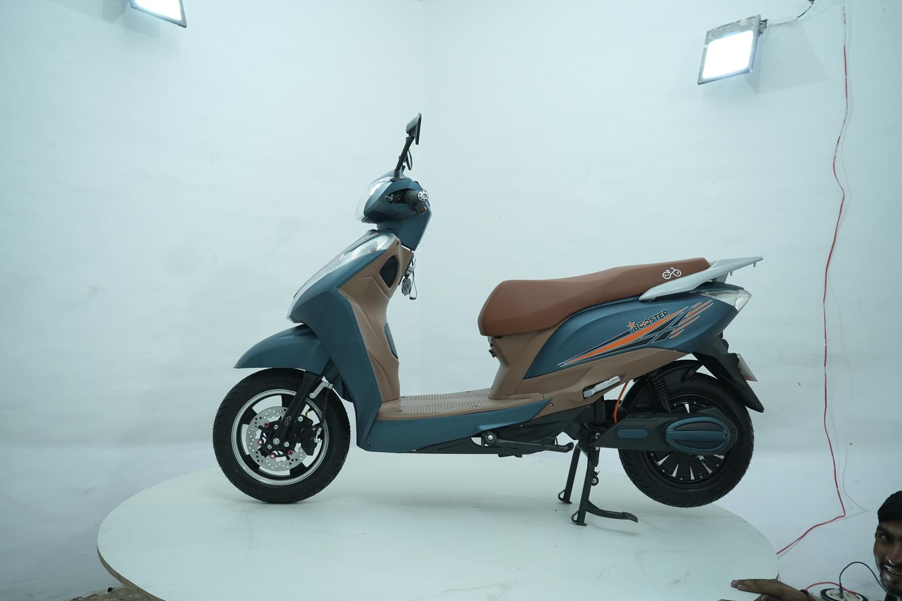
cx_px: 451
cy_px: 300
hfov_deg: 61.9
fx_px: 752
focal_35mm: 30
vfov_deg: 43.6
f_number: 4
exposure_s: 1/100
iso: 640
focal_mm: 30
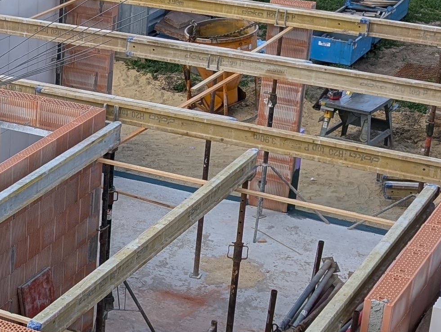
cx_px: -134
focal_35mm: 100
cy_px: 197
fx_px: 1276
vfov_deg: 14.8
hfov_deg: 18.3
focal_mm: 6.9
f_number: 1.68
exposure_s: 1/786
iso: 21
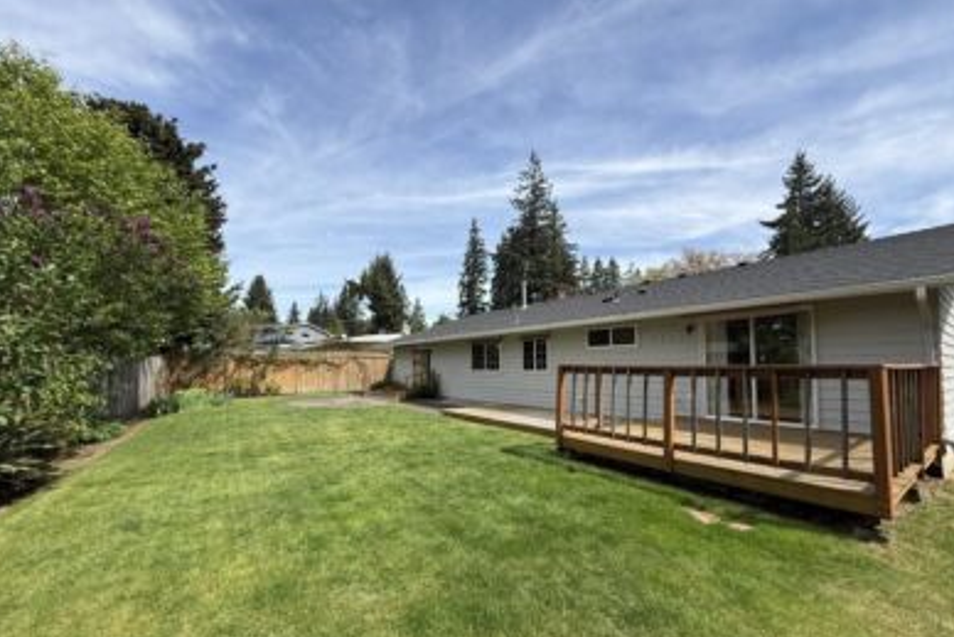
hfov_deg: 100.4
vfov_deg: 77.2
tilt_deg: +3.5
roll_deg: -0.2
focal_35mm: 15
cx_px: 484
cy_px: 349
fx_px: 398
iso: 50
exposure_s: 1/1698
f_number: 2.2
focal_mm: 2.22
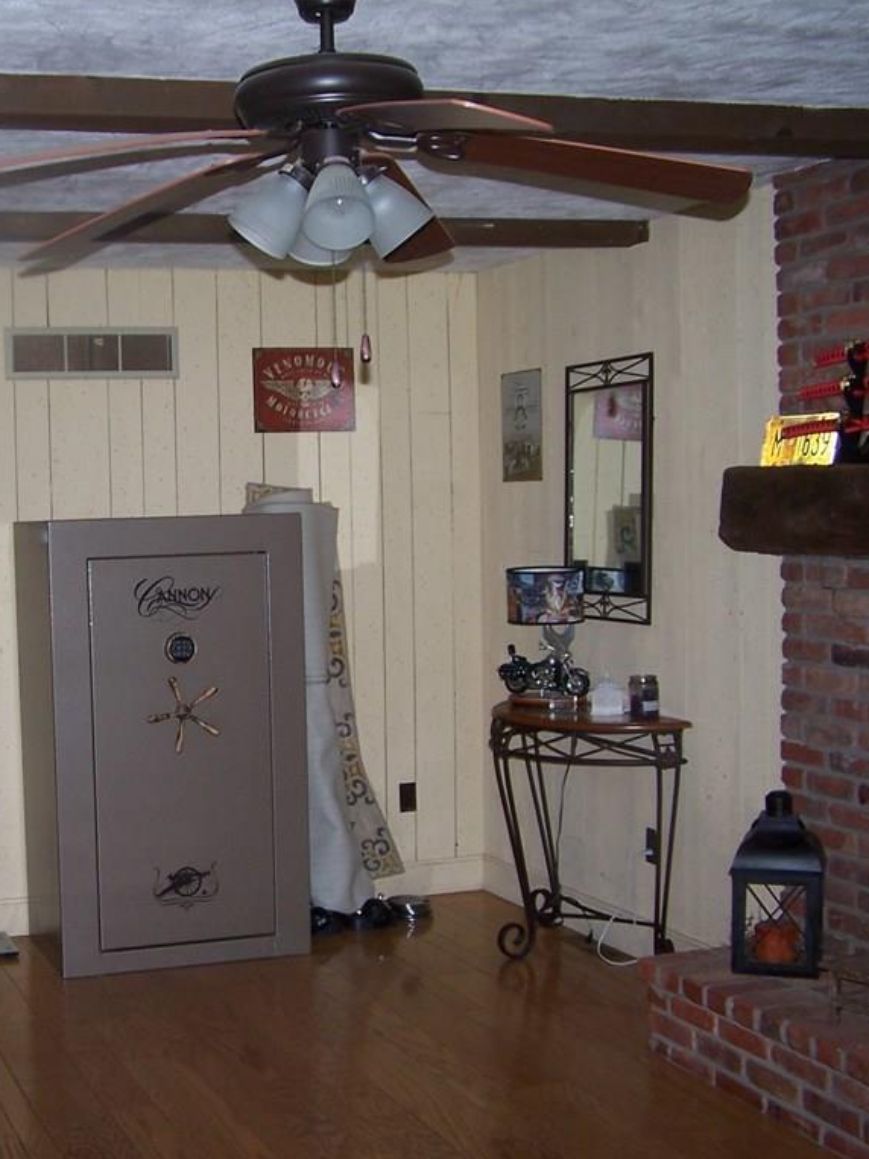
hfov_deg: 28.0
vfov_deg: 37.5
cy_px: 579
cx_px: 175
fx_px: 1708
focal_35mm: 51
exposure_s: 1/60
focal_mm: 6.3
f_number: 2.8
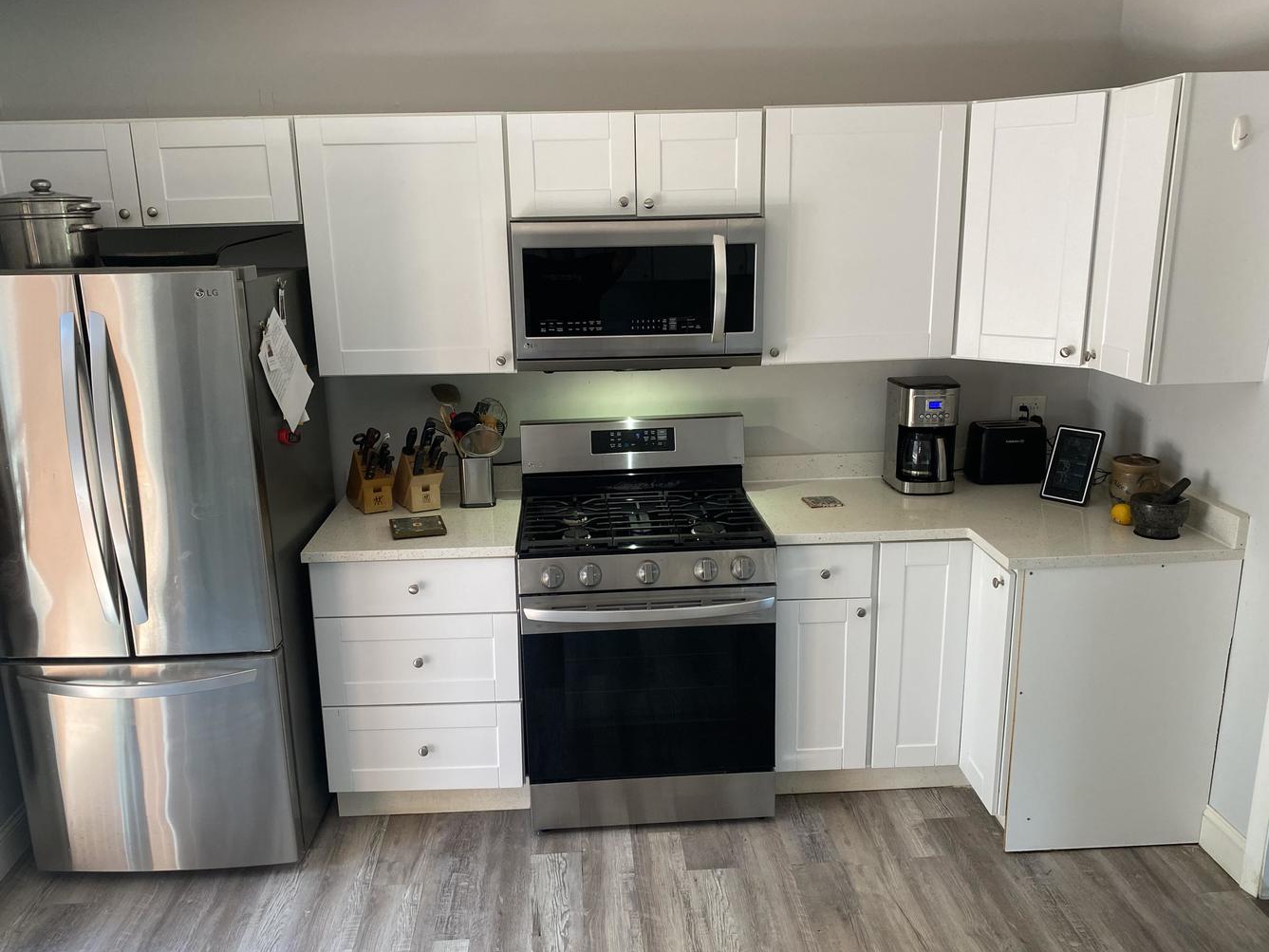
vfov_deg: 49.7
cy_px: 509
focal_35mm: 28
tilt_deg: -15.1
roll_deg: +1.5
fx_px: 1027
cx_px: 623
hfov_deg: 63.4
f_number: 1.8
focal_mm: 4.25
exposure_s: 1/118
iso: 125
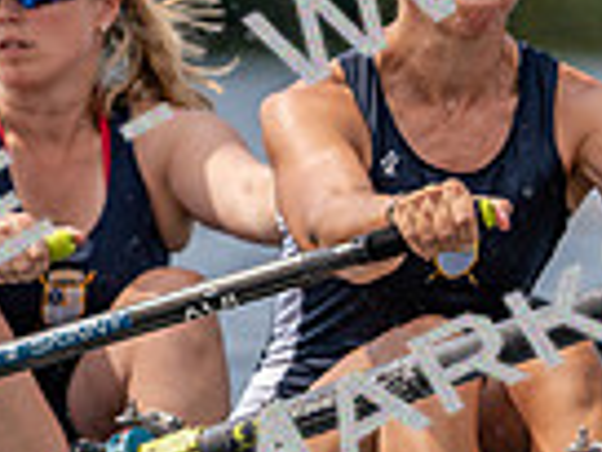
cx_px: 792
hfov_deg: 1.5
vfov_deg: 1.1
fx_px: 22904
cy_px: 100
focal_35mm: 1317
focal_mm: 321
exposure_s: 1/1600
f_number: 6.3
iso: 250
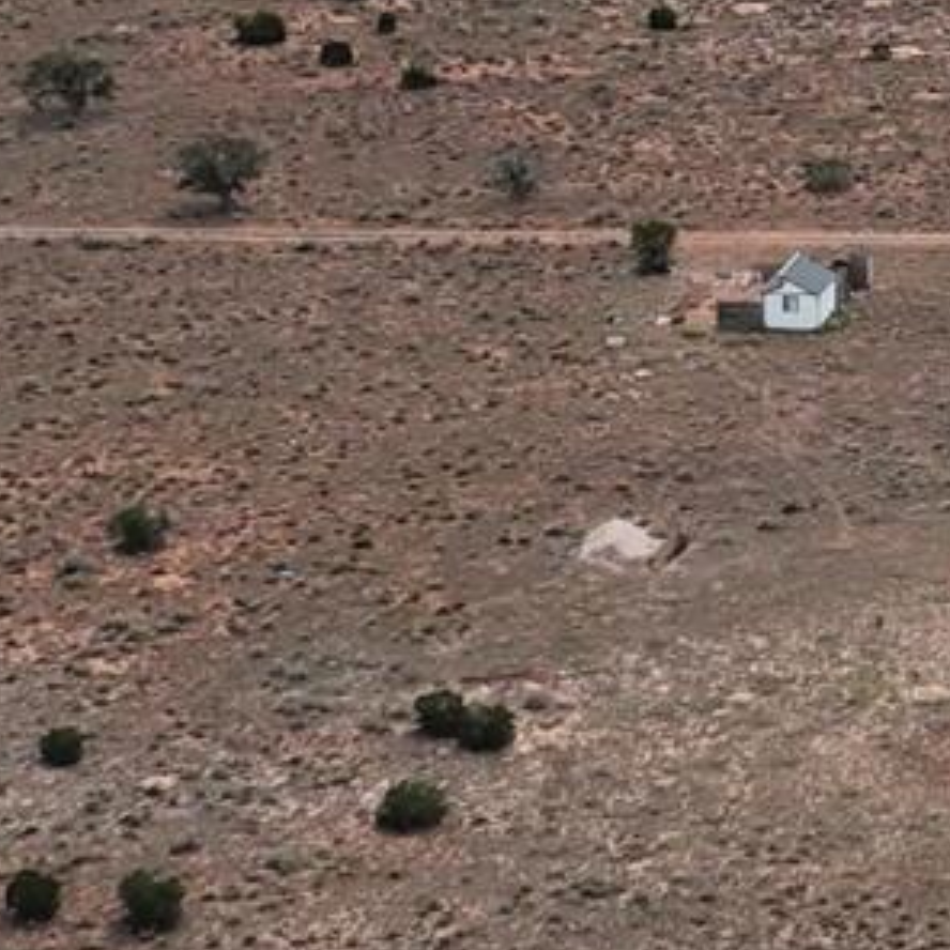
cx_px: 1425
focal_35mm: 215
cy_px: 281
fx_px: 6676
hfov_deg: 8.0
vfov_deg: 8.1
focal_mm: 12.29
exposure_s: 1/2500
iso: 100
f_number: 2.8
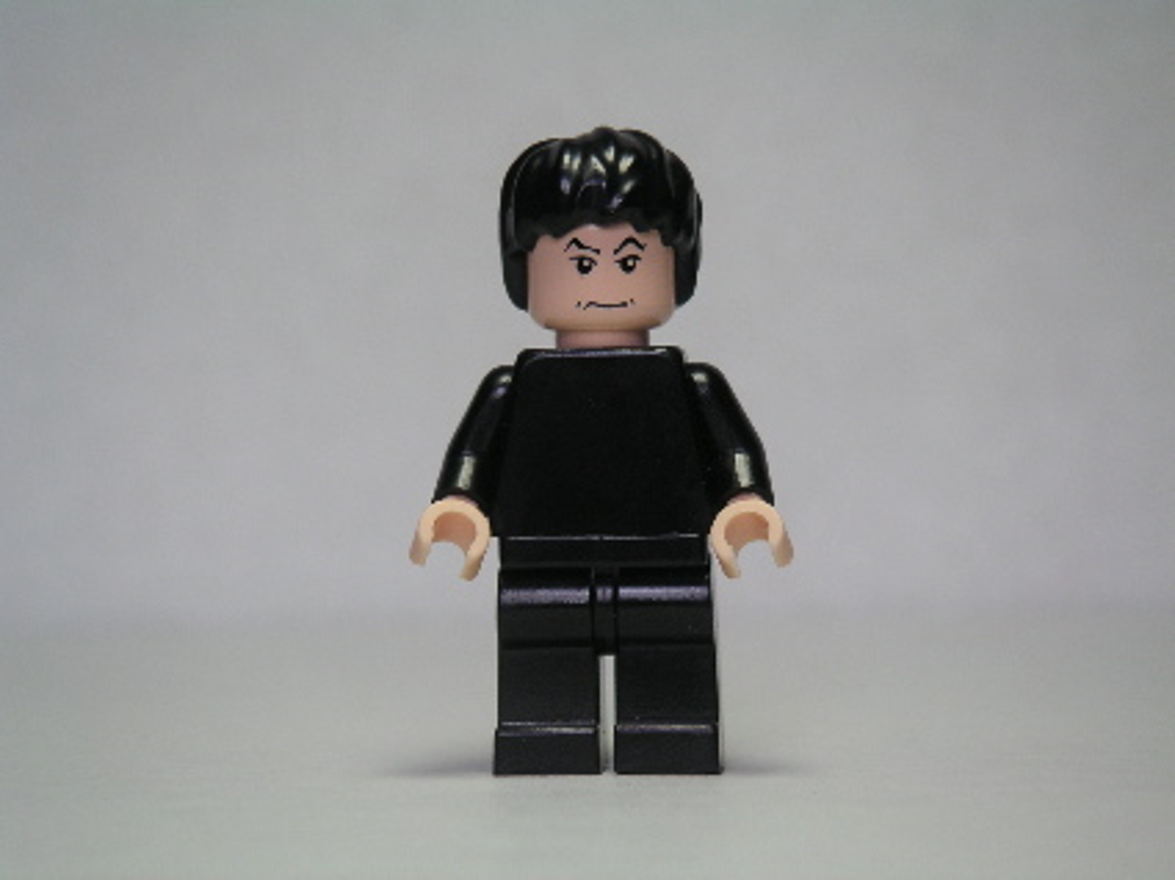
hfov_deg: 17.7
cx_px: 588
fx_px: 3765
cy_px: 440
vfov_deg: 13.3
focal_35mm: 111
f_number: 3.6
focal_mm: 17.1
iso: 50
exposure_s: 1/111
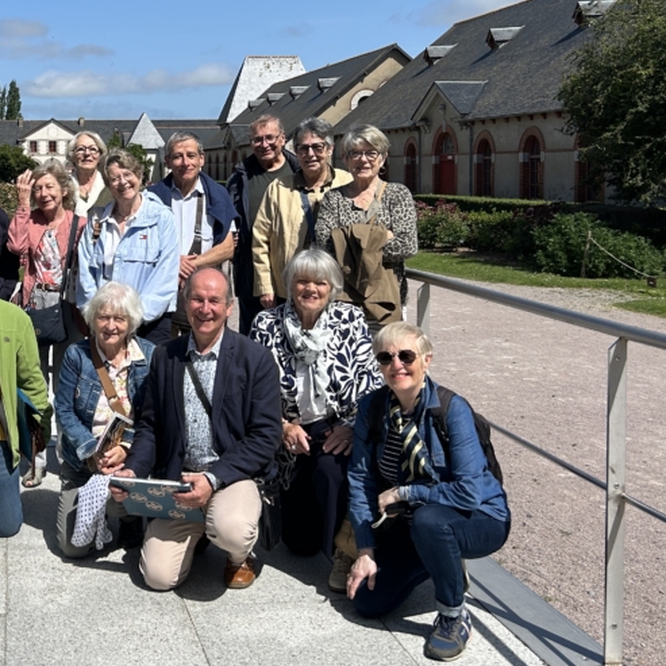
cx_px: 66
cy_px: 194
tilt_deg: -0.9
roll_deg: +0.1
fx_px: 1045
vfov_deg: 34.8
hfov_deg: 33.5
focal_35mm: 48
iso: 50
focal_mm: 5.7
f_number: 1.5
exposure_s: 1/5587
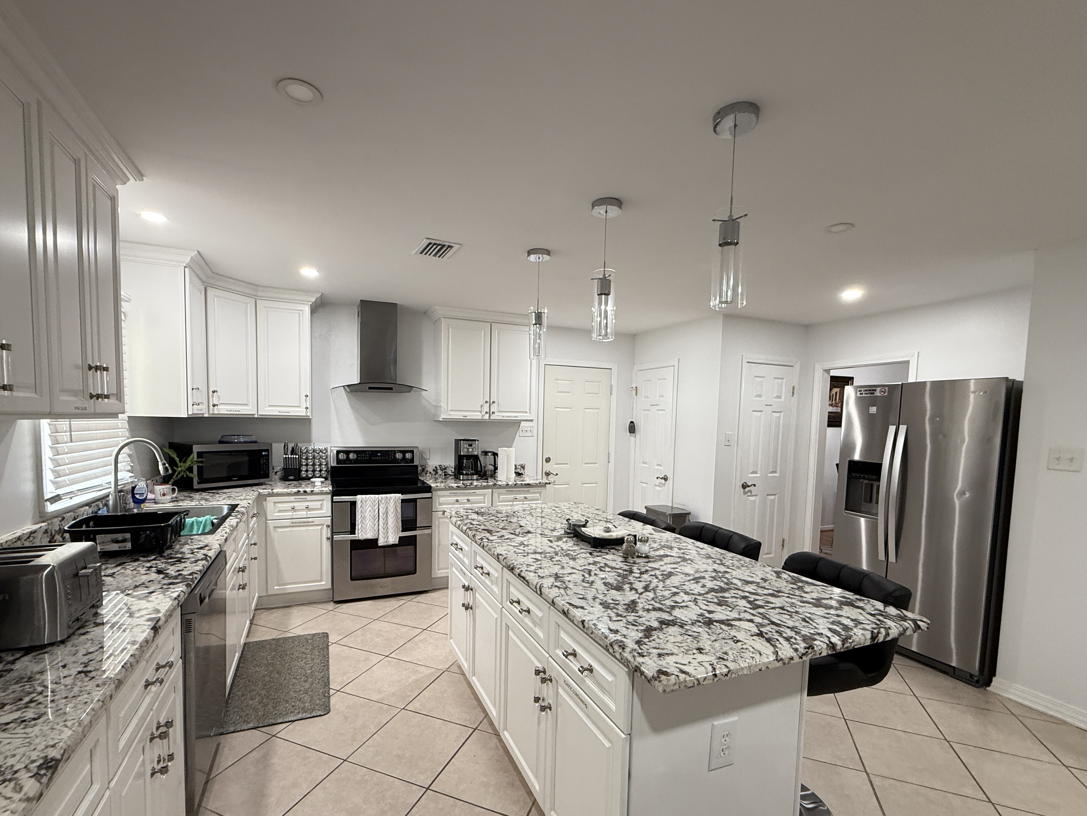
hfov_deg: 94.5
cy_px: 455
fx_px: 502
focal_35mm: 16
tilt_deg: -3.0
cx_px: 528
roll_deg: -1.3
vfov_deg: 77.8
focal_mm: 2.22
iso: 200
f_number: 2.2
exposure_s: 1/60
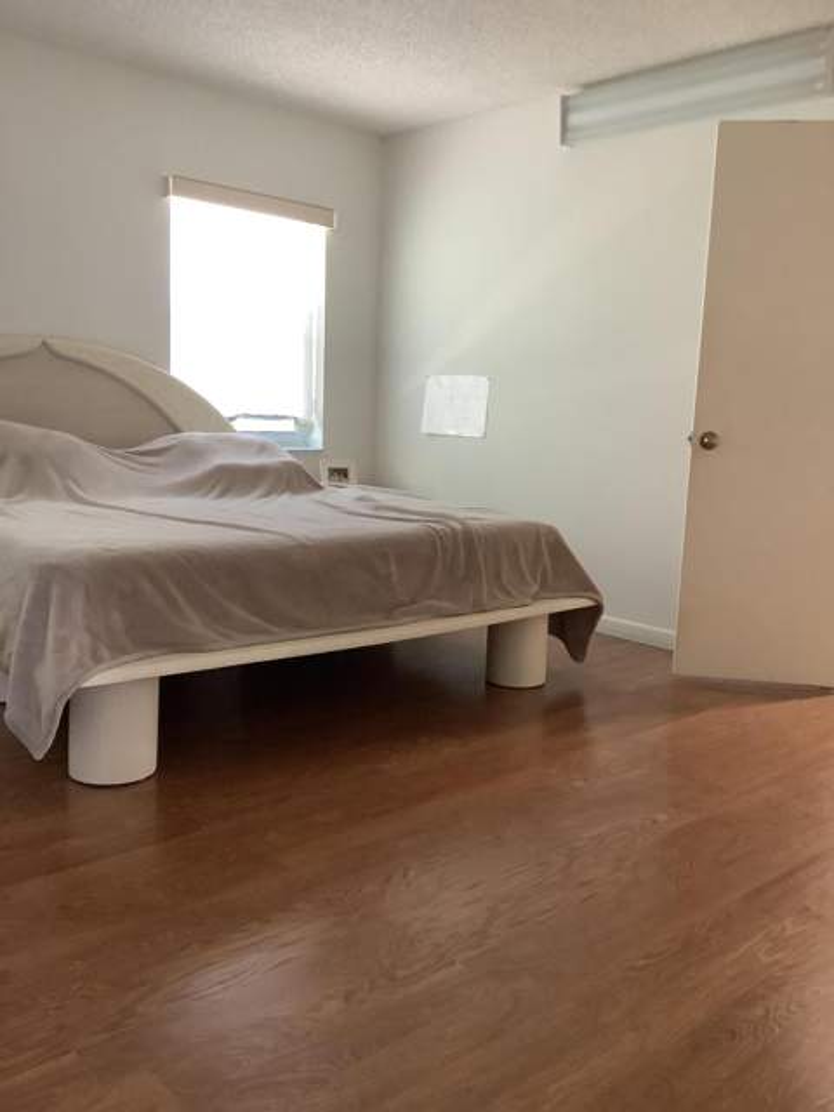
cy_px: 556
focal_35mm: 31
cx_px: 417
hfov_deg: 45.4
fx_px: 996
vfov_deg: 58.4
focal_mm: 3.3
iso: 320
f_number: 2.4
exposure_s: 1/40
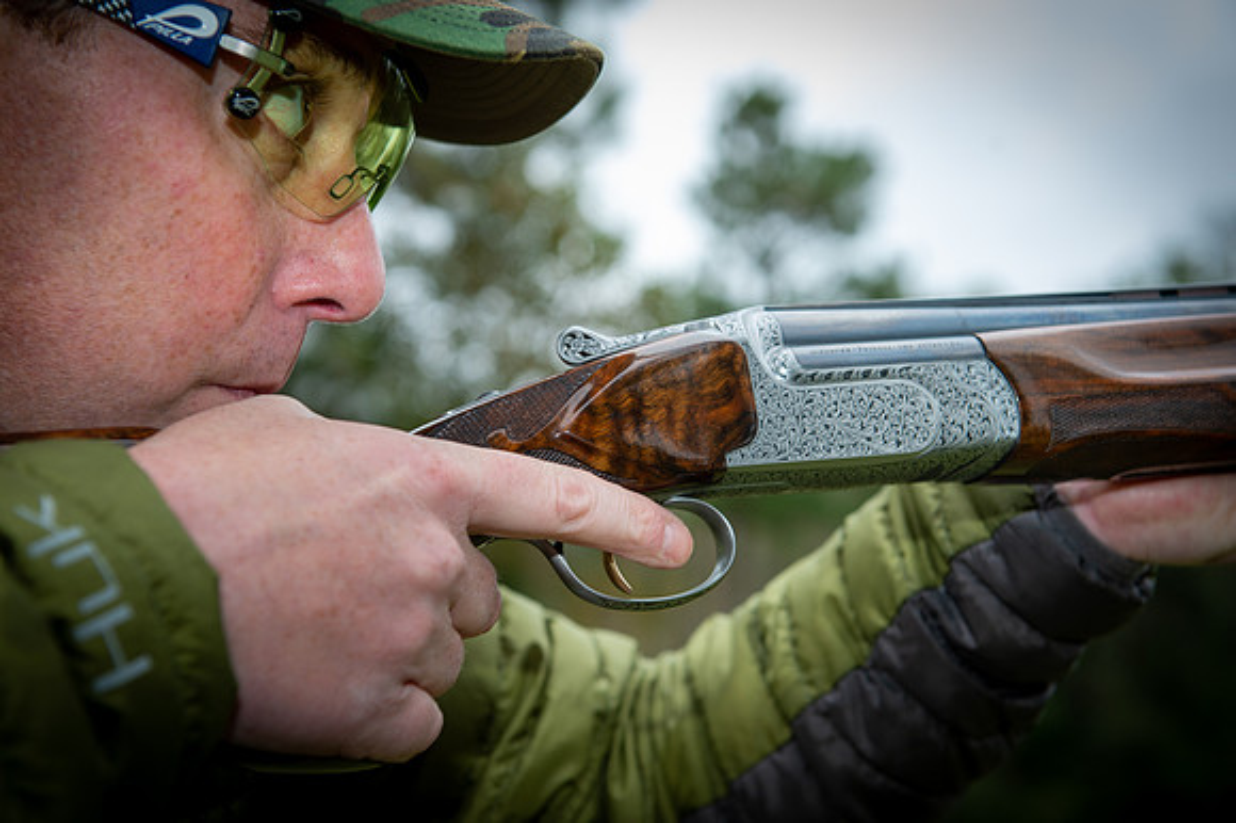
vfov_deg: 22.6
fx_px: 2059
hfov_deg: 33.4
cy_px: 412
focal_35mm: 60
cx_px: 618
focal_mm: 60
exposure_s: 1/250
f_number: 5
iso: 320
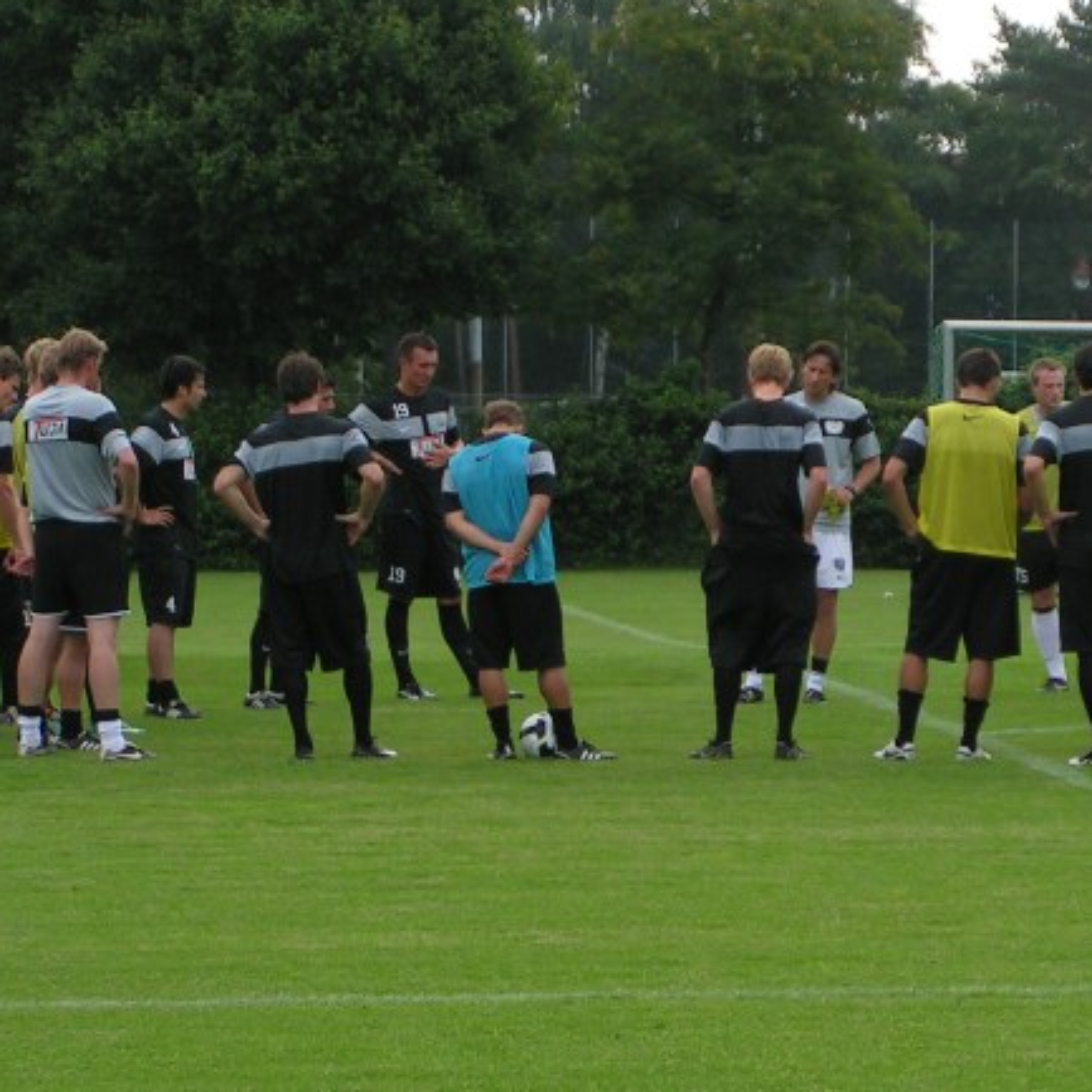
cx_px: 782
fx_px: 6067
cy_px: 456
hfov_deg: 10.3
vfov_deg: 10.3
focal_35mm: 170
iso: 50
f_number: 3.5
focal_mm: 15.9
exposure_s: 1/250
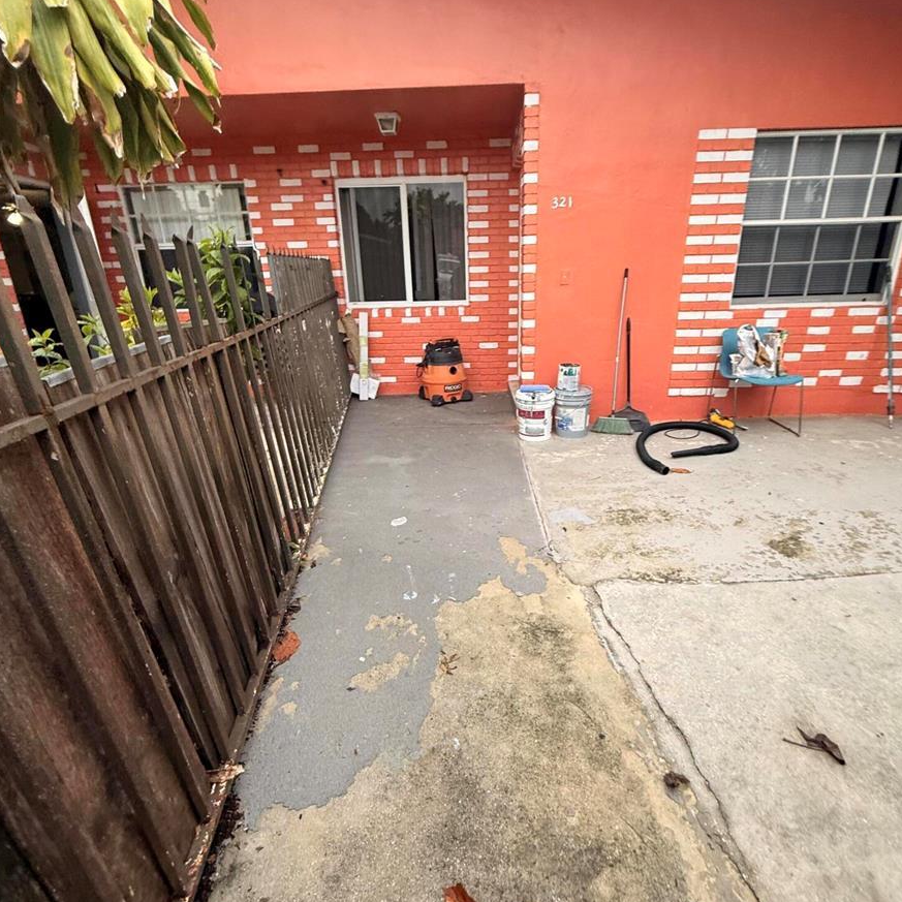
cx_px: 461
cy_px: 442
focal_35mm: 17
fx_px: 501
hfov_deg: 84.0
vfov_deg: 84.0
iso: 160
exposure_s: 1/99
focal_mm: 2.22
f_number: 2.2
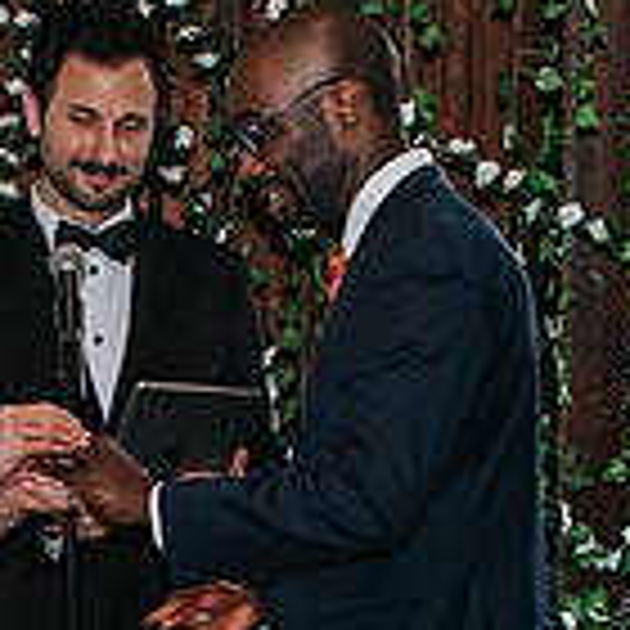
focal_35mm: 192
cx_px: -16
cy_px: 967
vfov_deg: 8.9
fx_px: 3953
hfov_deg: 9.0
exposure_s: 1/160
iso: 1000
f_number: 2.8
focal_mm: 35
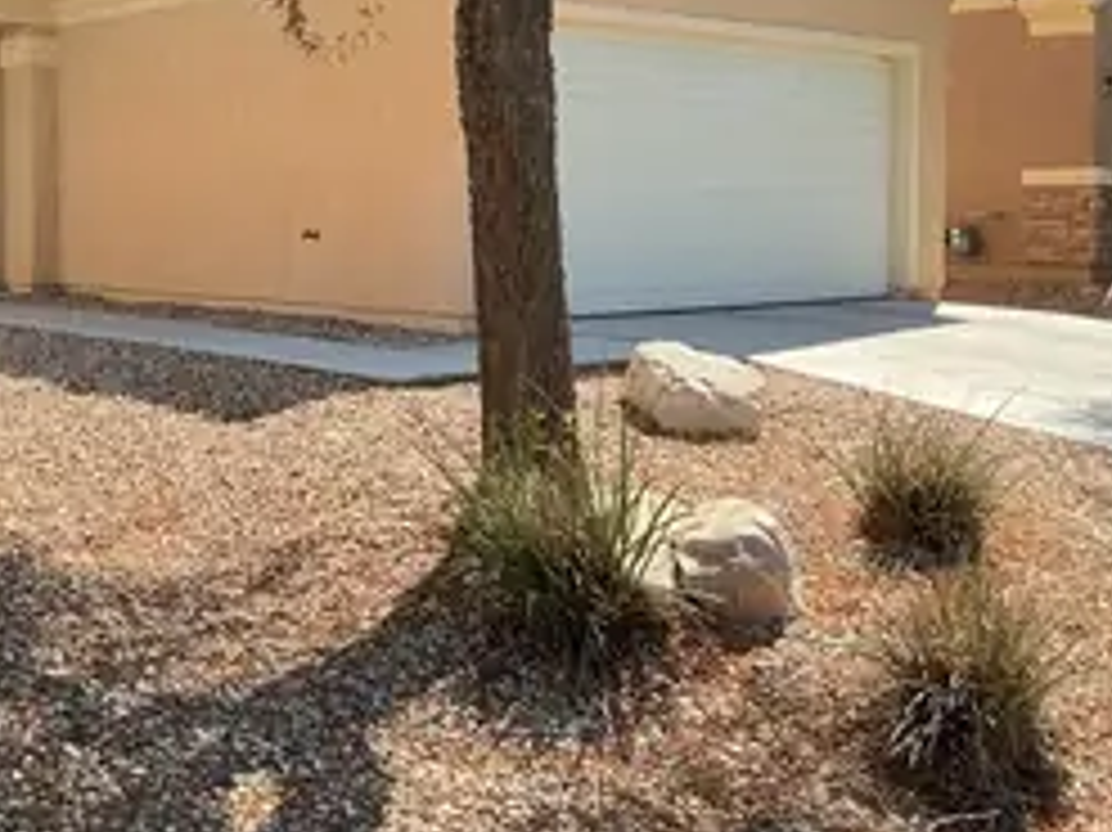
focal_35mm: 47
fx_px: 1509
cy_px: 256
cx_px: 248
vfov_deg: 30.6
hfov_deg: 39.1
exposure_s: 1/469
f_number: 1.8
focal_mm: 3
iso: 25
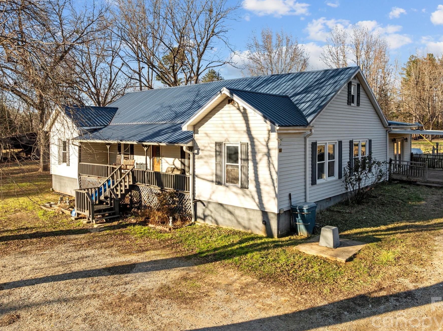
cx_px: 256
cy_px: 151
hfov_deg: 63.1
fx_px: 358
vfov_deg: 49.6
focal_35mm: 28
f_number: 2.8
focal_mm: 12.29
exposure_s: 1/240
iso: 130
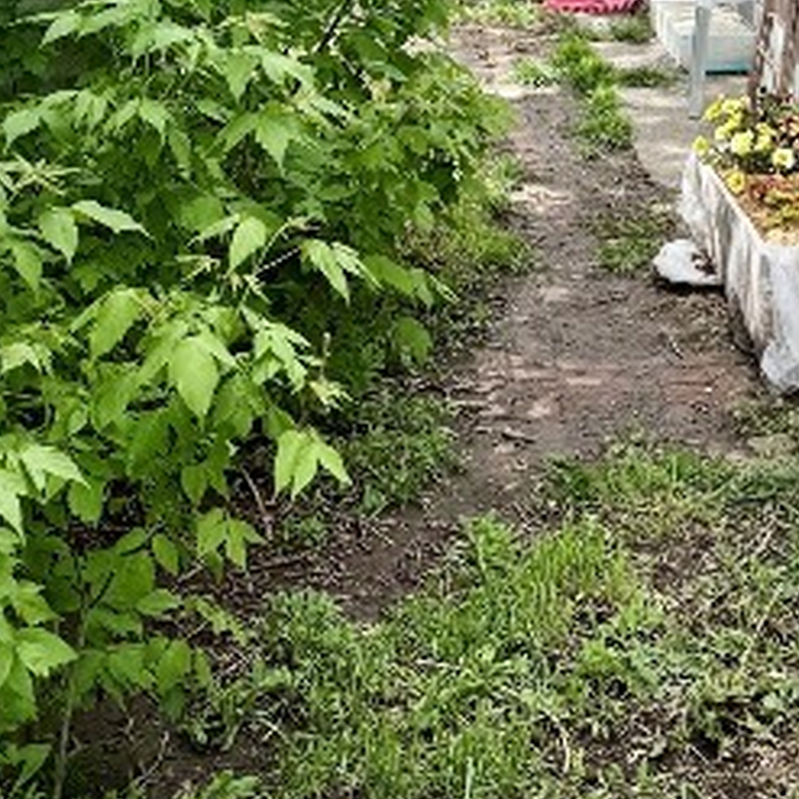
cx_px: 560
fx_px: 1724
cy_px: -220
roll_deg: -0.5
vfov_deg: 23.3
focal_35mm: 66
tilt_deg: -1.6
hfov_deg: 25.9
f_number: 1.78
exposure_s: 1/3279
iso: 100
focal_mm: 6.76
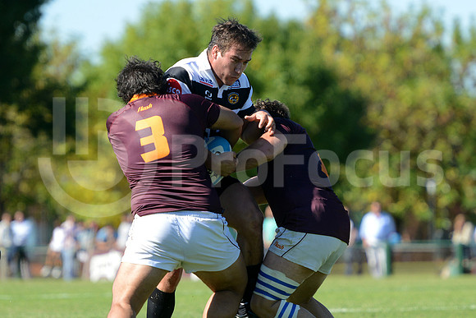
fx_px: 3306
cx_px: 238
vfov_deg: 5.5
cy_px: 159
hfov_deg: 8.2
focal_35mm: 250
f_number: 4
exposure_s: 1/800
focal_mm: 250
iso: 320
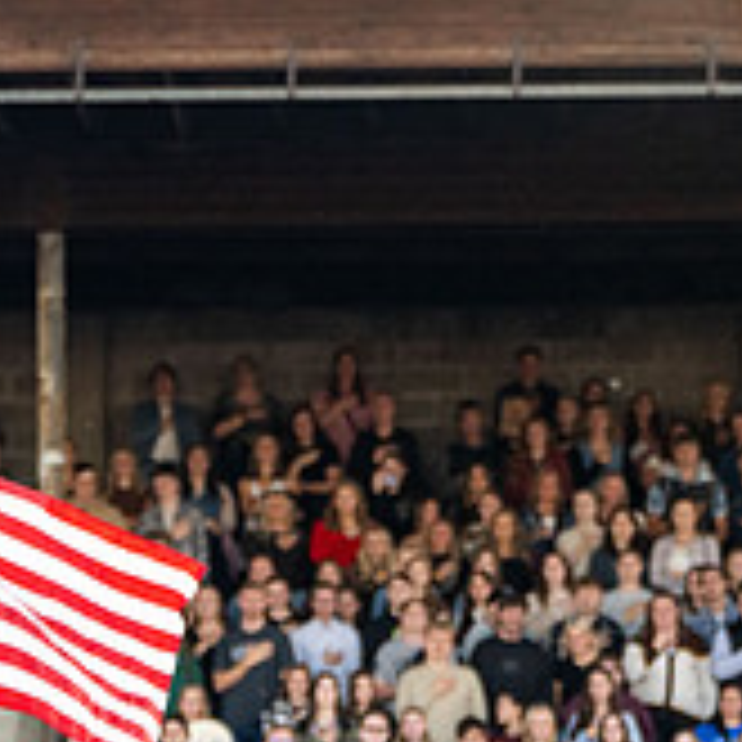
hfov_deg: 5.6
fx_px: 7615
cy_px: 866
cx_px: 189
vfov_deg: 5.6
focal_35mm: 314
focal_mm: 105
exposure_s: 1/500
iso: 1250
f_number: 2.8
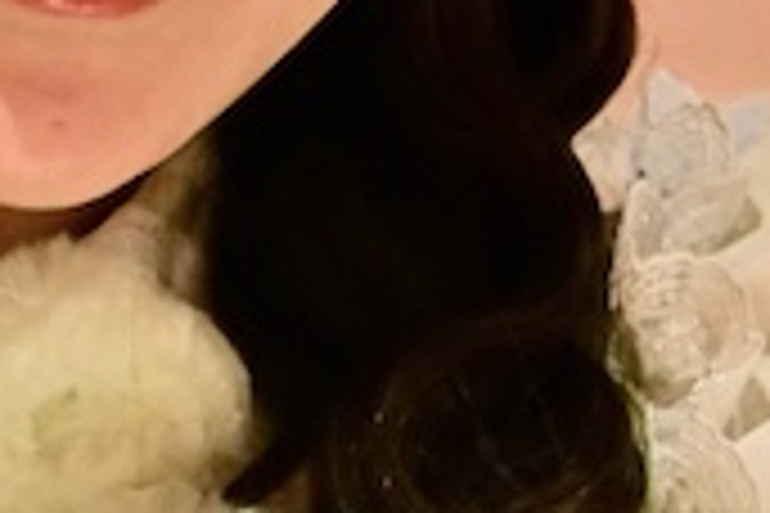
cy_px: 47
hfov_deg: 5.8
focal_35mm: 351
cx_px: -293
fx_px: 7507
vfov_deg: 3.9
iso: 4000
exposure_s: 1/200
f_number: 7.1
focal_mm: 60
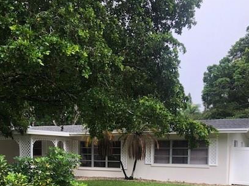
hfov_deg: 42.9
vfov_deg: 30.6
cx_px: 117
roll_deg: -0.1
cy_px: 184
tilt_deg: -3.2
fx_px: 316
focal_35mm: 44
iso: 40
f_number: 1.8
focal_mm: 3.99
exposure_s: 1/120
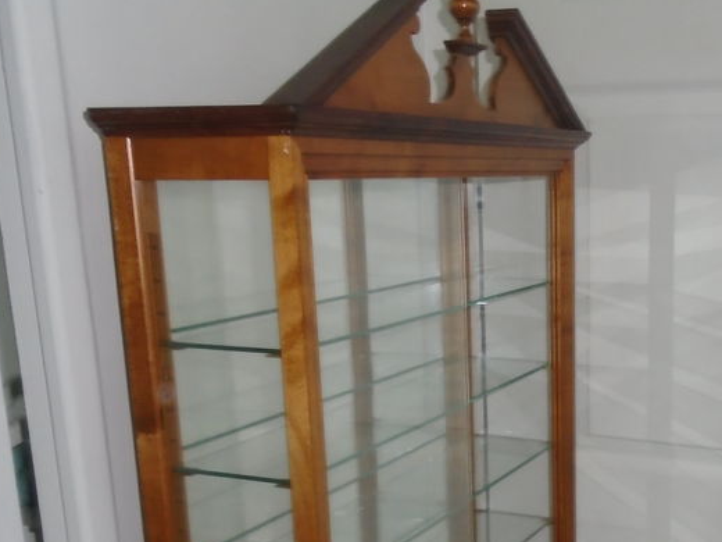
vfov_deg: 28.4
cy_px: 449
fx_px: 1043
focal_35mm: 50
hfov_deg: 37.0
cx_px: 562
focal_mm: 4.6
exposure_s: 1/30
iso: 200
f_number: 3.2
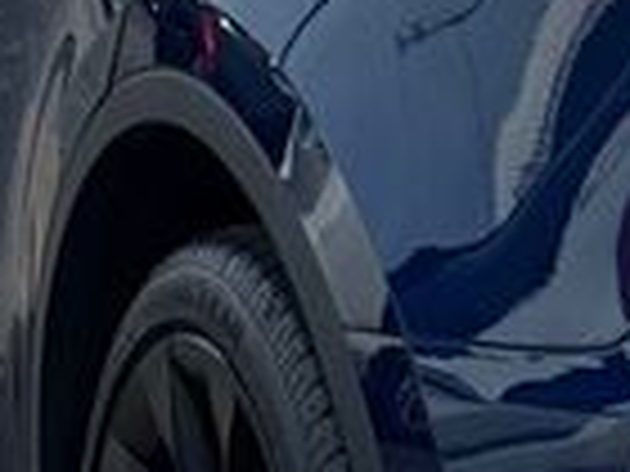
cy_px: -31
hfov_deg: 5.6
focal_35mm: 350
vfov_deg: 4.2
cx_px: 1120
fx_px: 6370
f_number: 1.78
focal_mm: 6.76
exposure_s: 1/2252
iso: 64
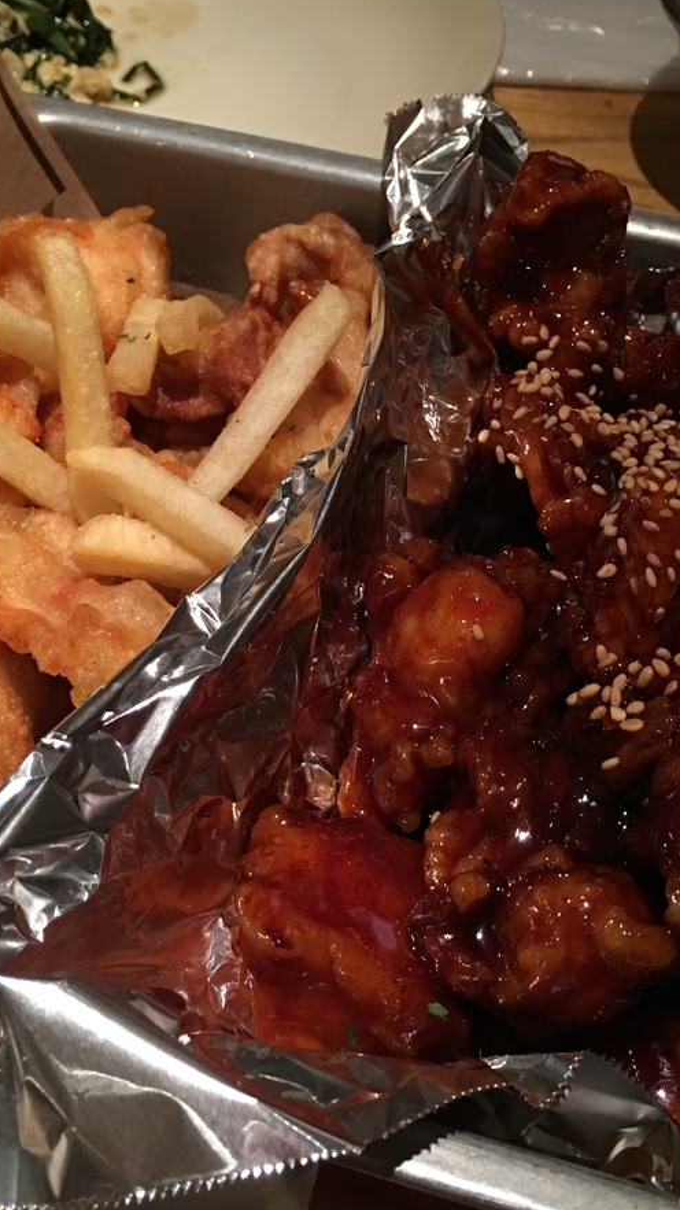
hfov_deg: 27.7
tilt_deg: -50.7
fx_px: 1379
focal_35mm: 43
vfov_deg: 47.4
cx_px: 330
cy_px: 601
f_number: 2.2
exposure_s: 1/15
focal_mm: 4.15
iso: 100
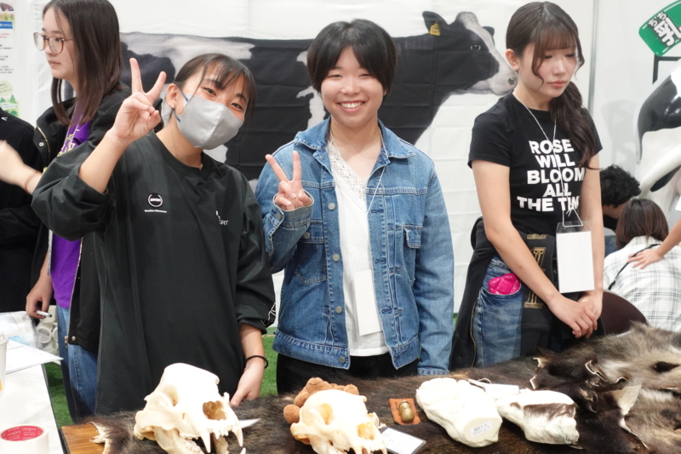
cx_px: 340
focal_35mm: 52
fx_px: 983
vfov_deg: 26.0
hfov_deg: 38.2
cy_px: 227
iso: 1600
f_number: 2.8
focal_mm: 19.57
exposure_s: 1/60
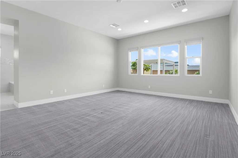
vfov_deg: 73.7
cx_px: 119
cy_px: 79
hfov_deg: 96.8
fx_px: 106
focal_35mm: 16
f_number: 5
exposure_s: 1/25
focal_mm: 11
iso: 800
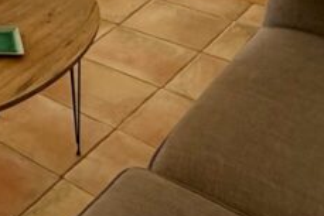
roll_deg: +7.1
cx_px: -195
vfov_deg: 19.5
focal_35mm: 65
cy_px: -58
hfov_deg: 23.1
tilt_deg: -19.4
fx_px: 585
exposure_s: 1/393
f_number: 2.2
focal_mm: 2.22
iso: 64
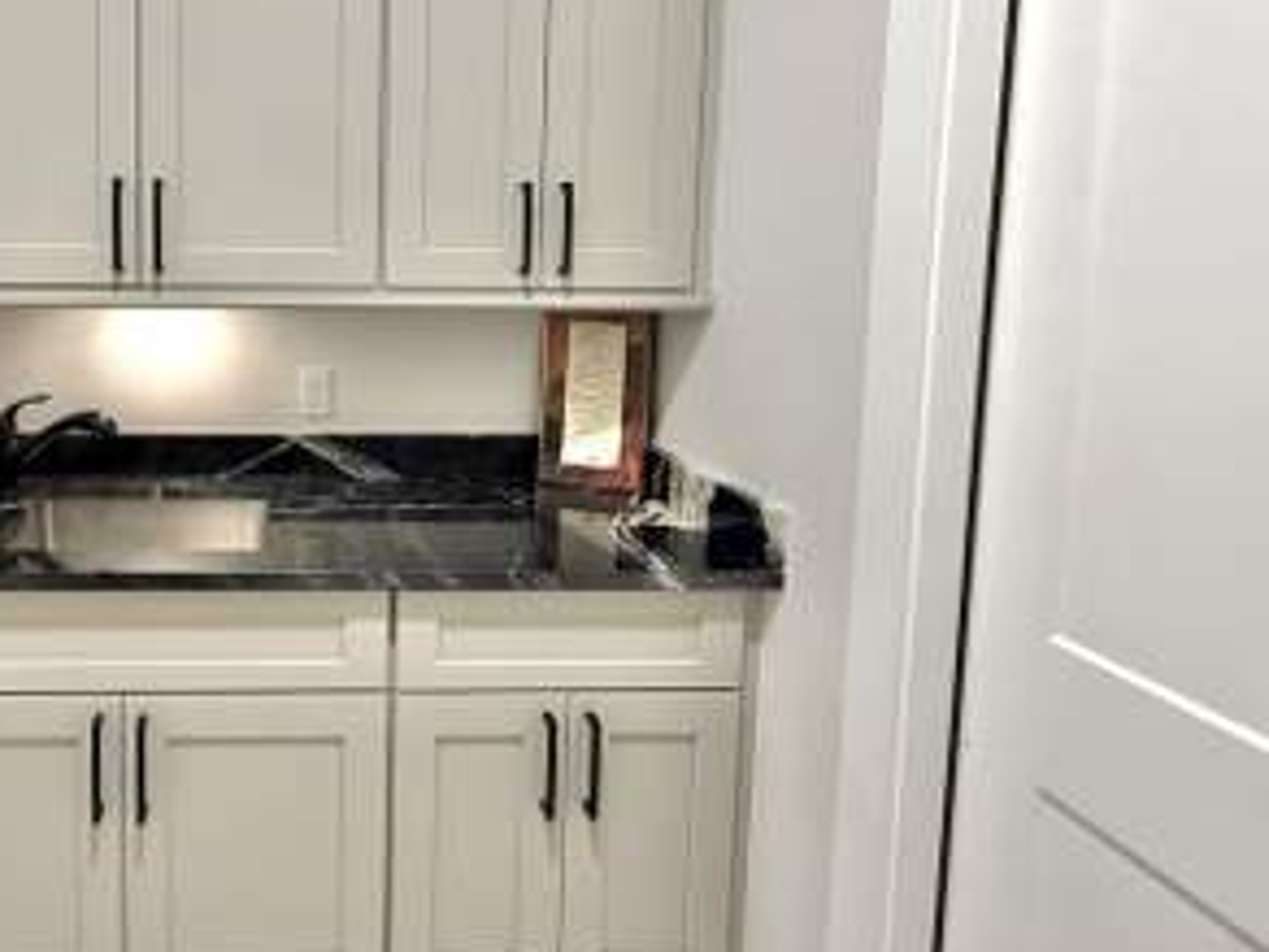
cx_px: 296
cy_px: 317
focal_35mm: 23
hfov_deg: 68.4
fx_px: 843
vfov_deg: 57.6
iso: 400
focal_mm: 2.22
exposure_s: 1/60
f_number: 2.2
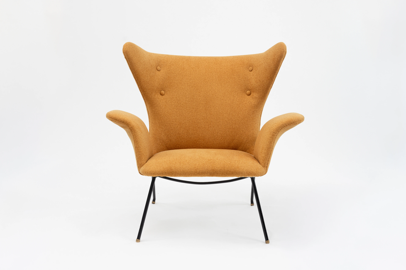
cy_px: 135
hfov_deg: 39.6
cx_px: 203
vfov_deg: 27.0
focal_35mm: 50
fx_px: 564
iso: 250
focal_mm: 50
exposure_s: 1/40
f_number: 8
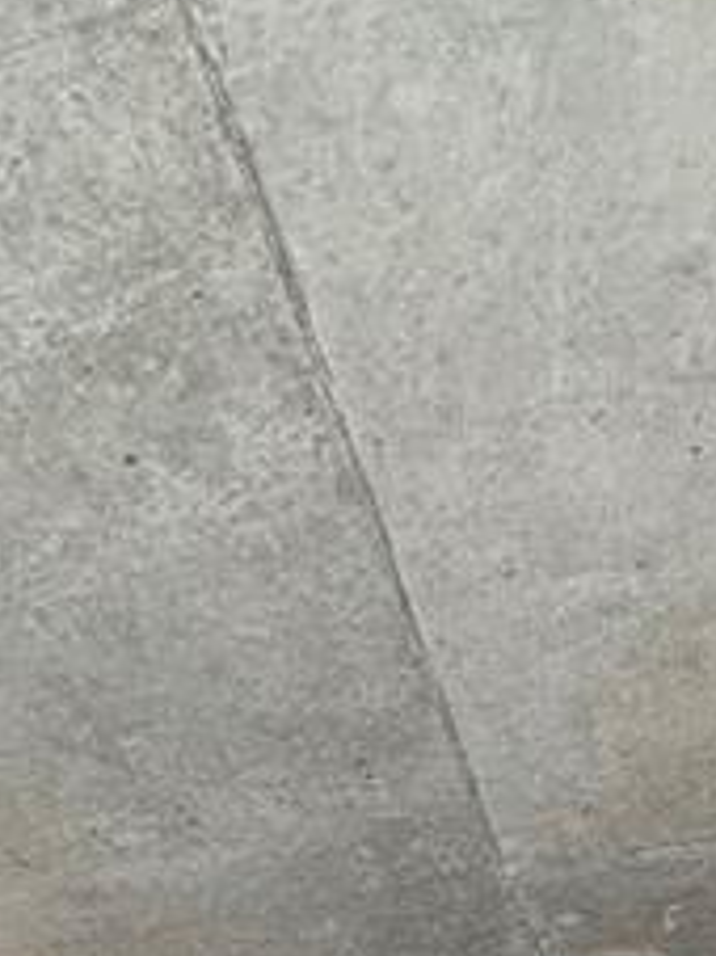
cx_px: 139
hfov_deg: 19.7
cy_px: 1920
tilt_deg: -3.3
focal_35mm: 74
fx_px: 2043
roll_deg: +1.5
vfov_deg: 18.0
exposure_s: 1/120
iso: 160
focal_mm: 2.22
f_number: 2.2
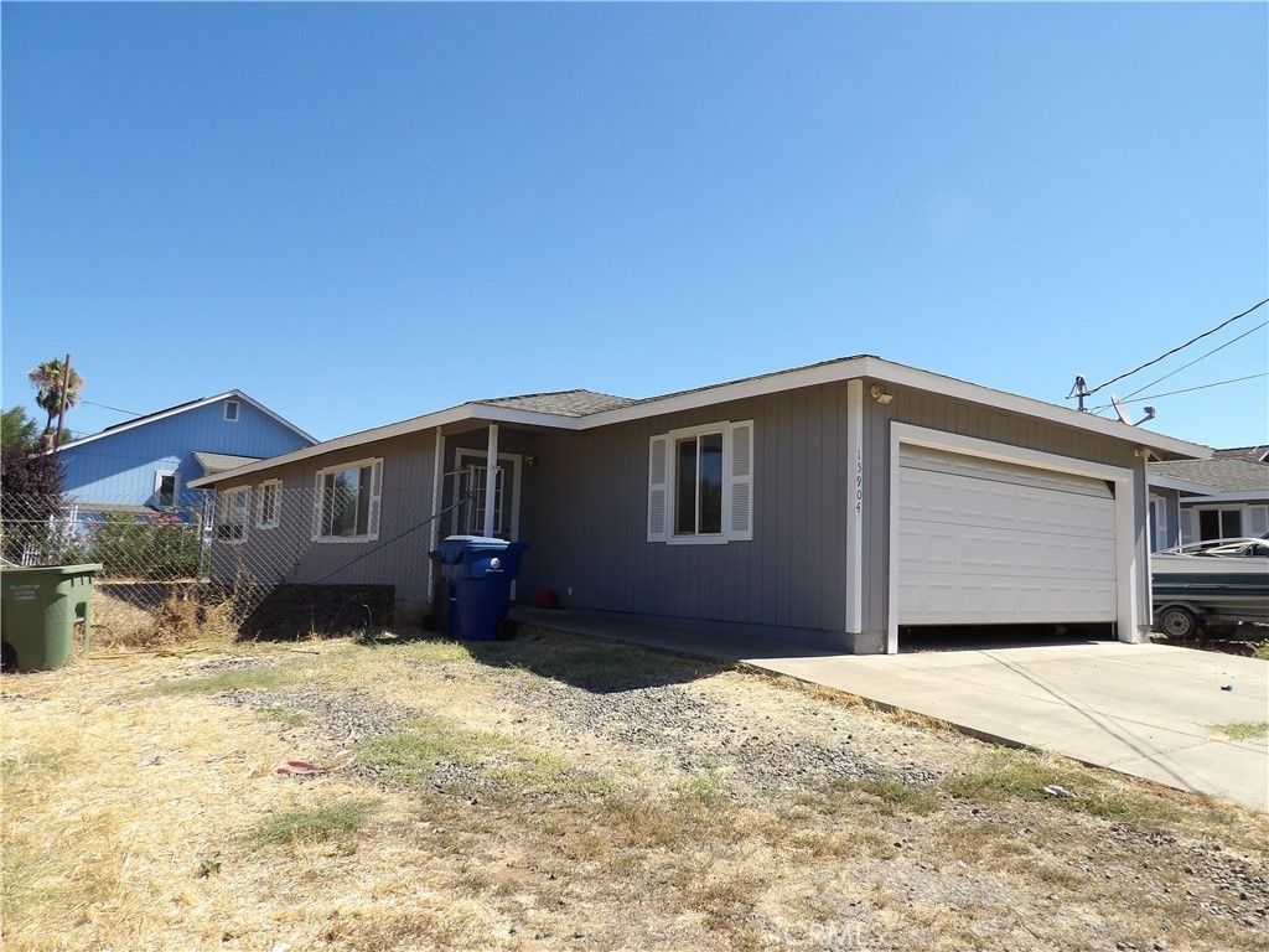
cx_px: 634
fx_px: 880
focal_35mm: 24
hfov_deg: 71.6
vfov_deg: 56.8
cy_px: 476
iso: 100
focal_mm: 4.3
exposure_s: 1/693
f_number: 3.2
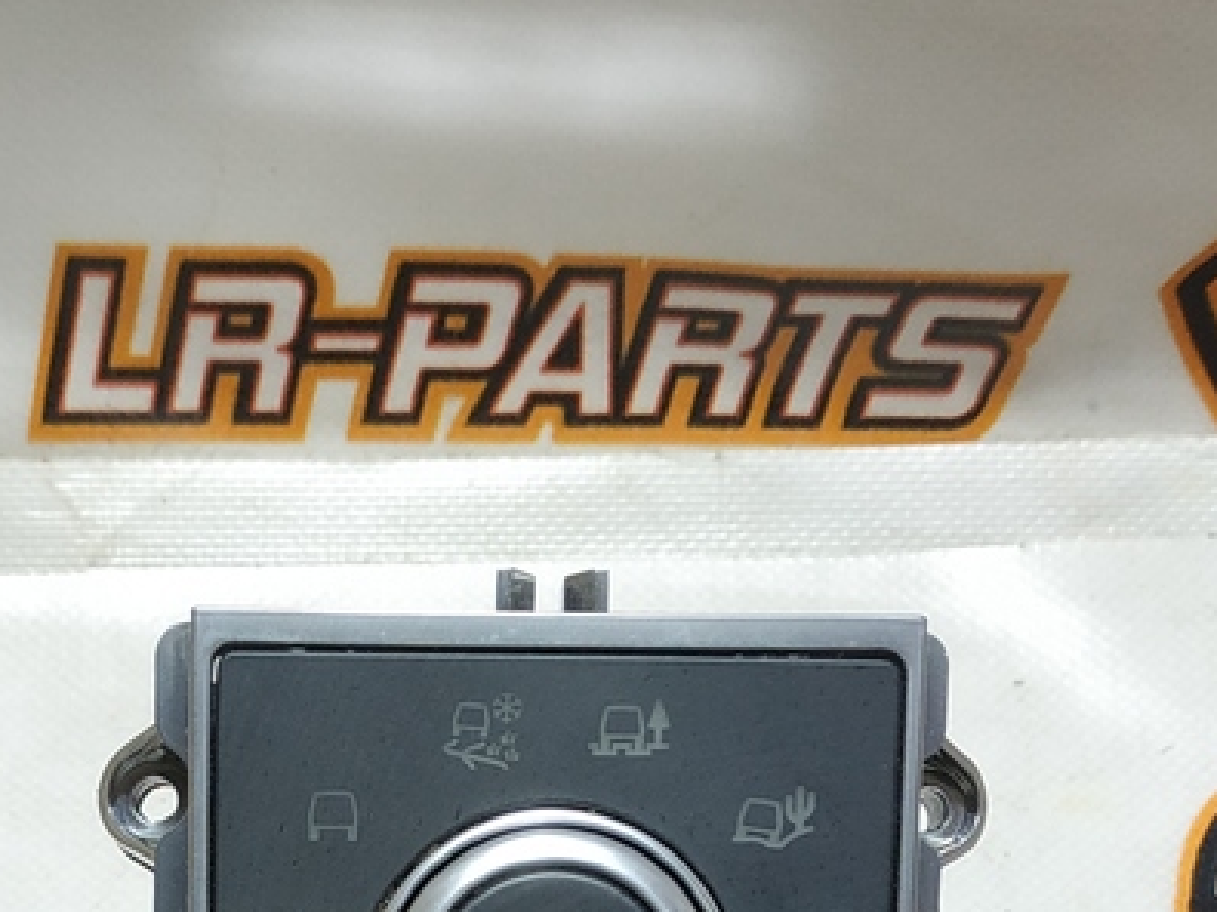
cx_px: 330
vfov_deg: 18.1
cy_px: 1331
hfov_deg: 26.4
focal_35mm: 73
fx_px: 2566
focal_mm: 3.94
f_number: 1.9
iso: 250
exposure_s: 1/100
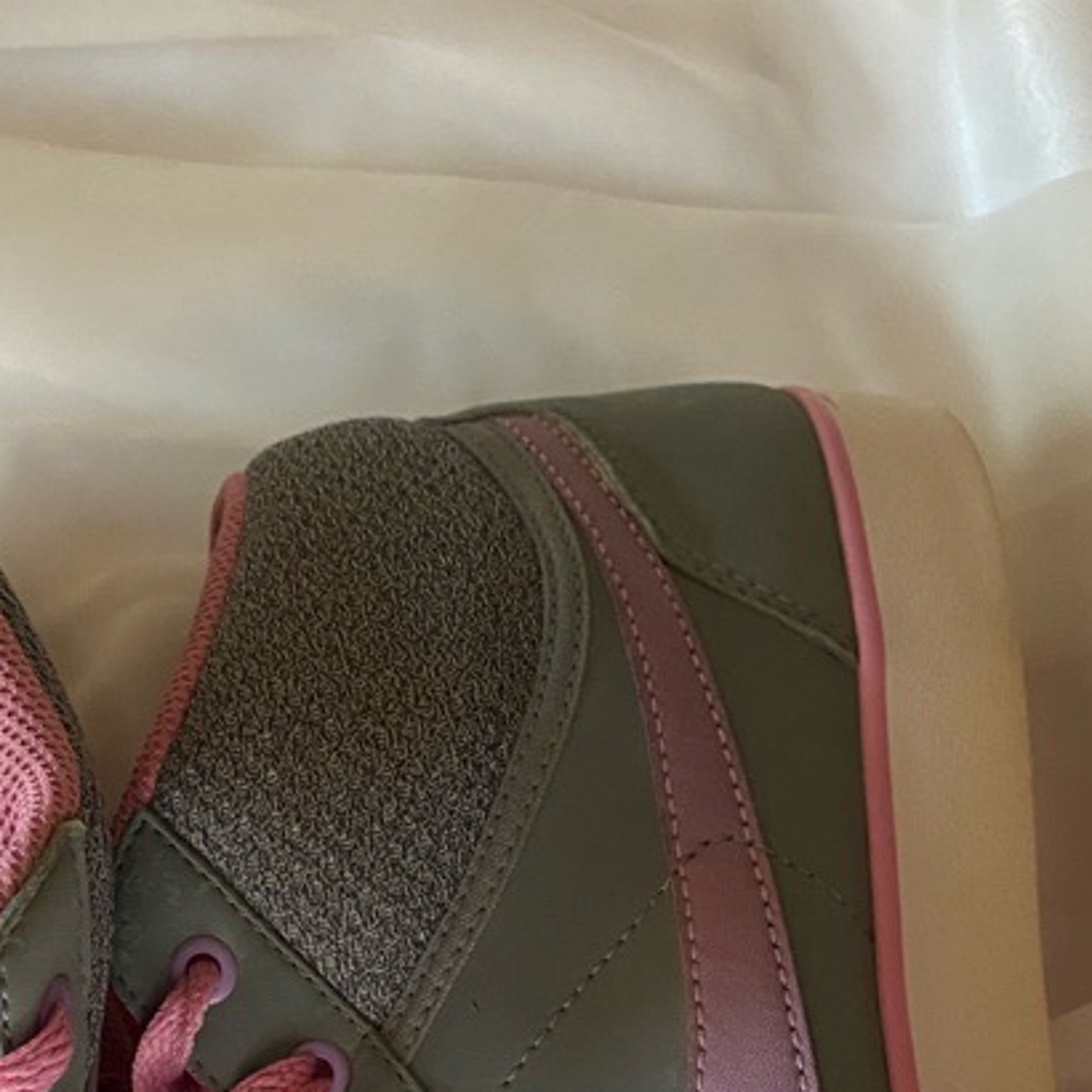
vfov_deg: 27.8
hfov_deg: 29.9
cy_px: 1207
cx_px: 221
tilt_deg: -82.5
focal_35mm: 56
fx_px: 1999
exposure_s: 1/40
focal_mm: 4.25
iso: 500
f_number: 1.8
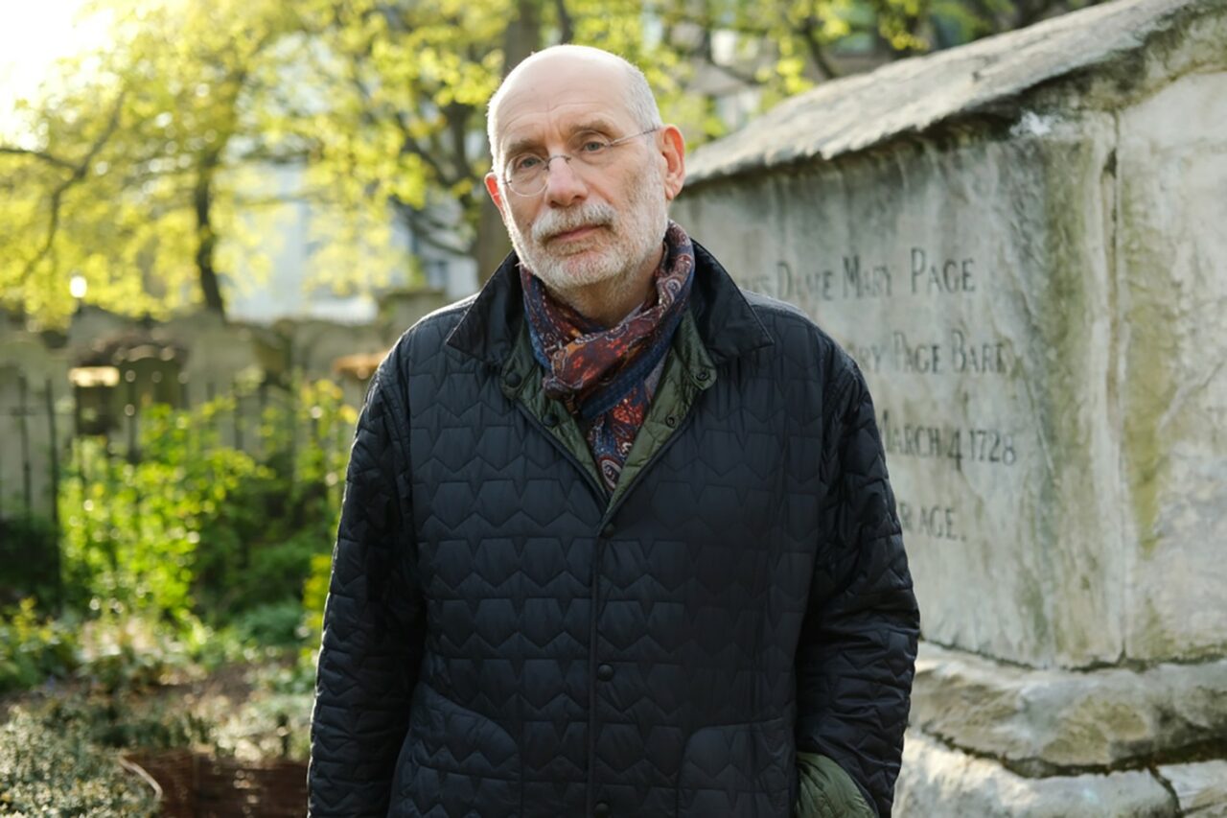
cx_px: 614
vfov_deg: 25.5
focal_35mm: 53
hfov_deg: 37.5
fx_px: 1806
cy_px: 409
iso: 160
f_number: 2.5
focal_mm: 35
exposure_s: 1/400
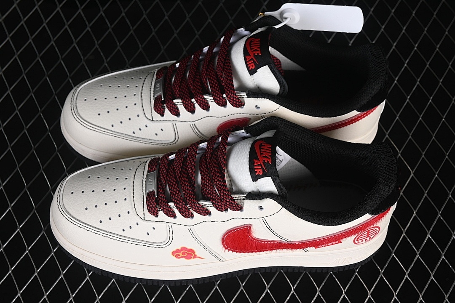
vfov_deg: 18.2
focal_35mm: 75
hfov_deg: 27.0
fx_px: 948
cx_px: 228
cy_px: 152
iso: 160
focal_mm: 50
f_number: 7.1
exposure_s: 1/80
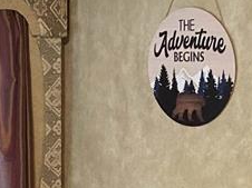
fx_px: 858
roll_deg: -0.9
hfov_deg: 16.6
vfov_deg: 12.2
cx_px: 69
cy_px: 246
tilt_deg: -14.5
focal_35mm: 118
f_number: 1.8
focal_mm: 4.25
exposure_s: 1/30
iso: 800
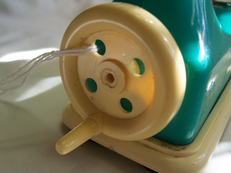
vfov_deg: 38.7
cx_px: 116
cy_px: 86
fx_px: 247
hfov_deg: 50.1
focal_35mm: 37
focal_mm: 5.6
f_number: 2.8
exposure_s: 1/125
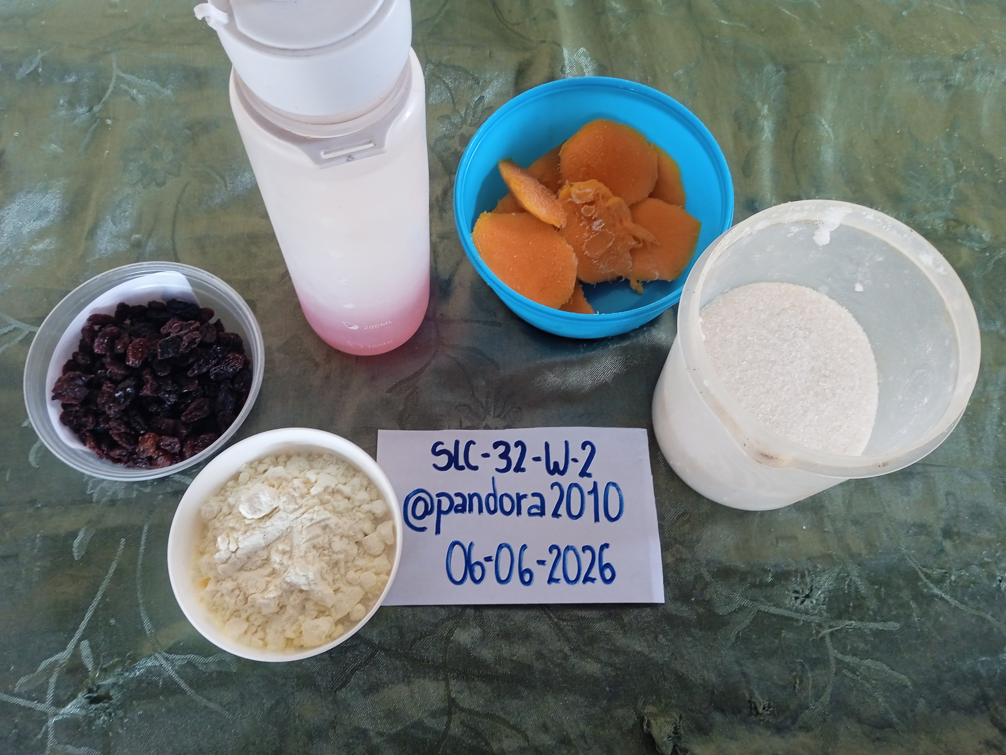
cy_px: 378
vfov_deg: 49.7
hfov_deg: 63.4
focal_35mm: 28
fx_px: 814
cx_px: 503
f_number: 2.2
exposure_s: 1/25
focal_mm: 3.43
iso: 225
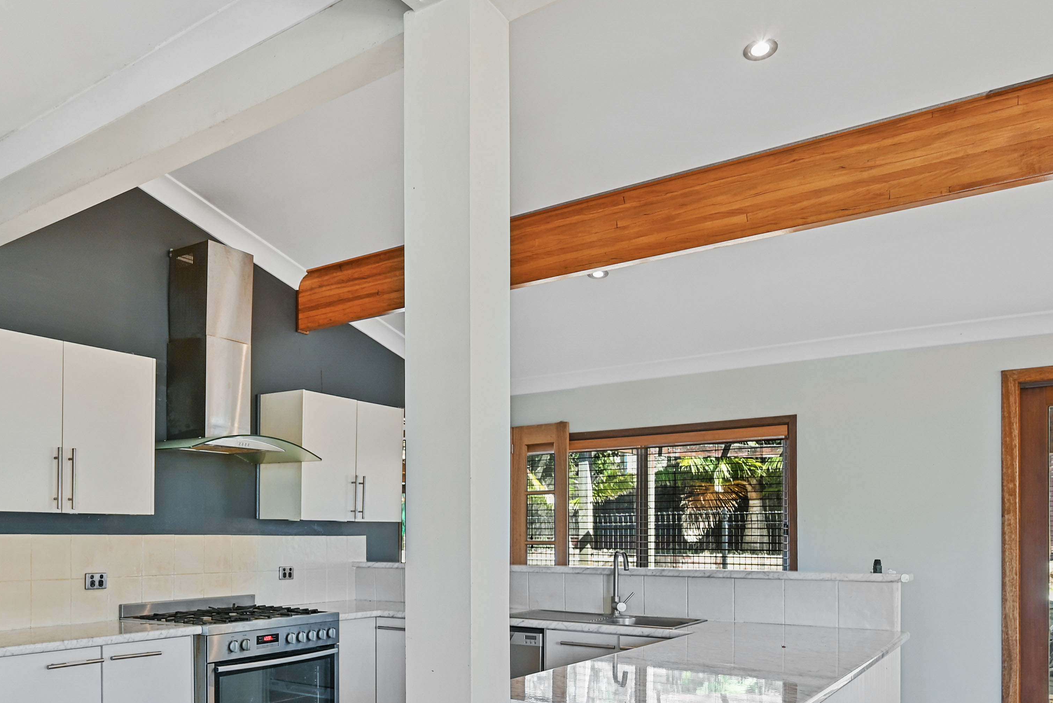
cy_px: 593
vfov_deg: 43.5
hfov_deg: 62.3
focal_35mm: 28
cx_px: 282
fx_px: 819
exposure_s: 1/4
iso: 100
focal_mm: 14
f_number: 4
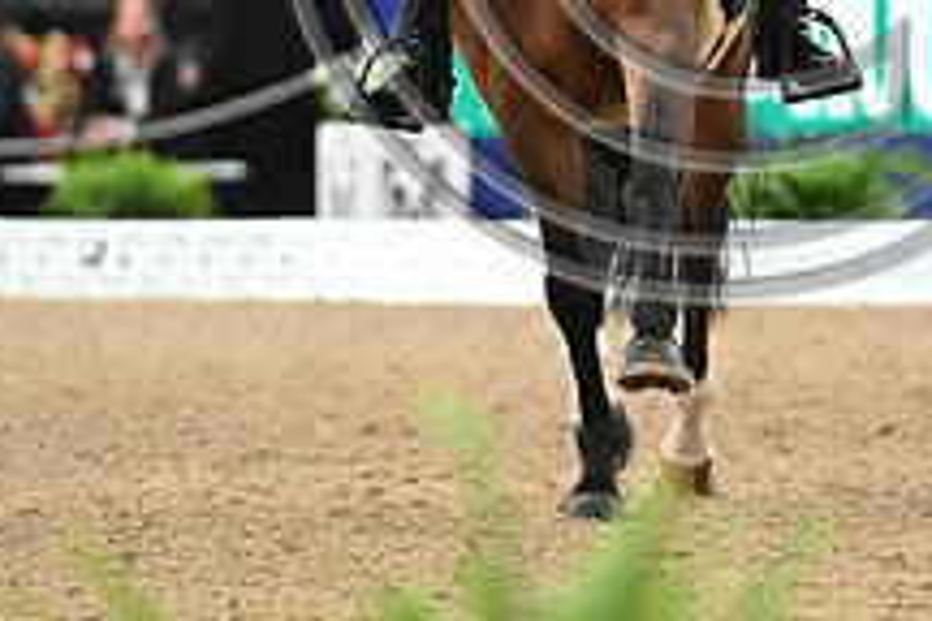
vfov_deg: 2.0
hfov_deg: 3.0
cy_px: -201
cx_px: 669
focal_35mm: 697
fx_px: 18043
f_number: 4
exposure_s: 1/640
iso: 6400
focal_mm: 260
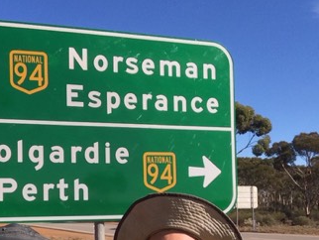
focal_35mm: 50
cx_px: 133
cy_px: 192
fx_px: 461
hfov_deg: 38.1
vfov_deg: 28.5
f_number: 2.4
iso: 50
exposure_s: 1/1233
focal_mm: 2.15
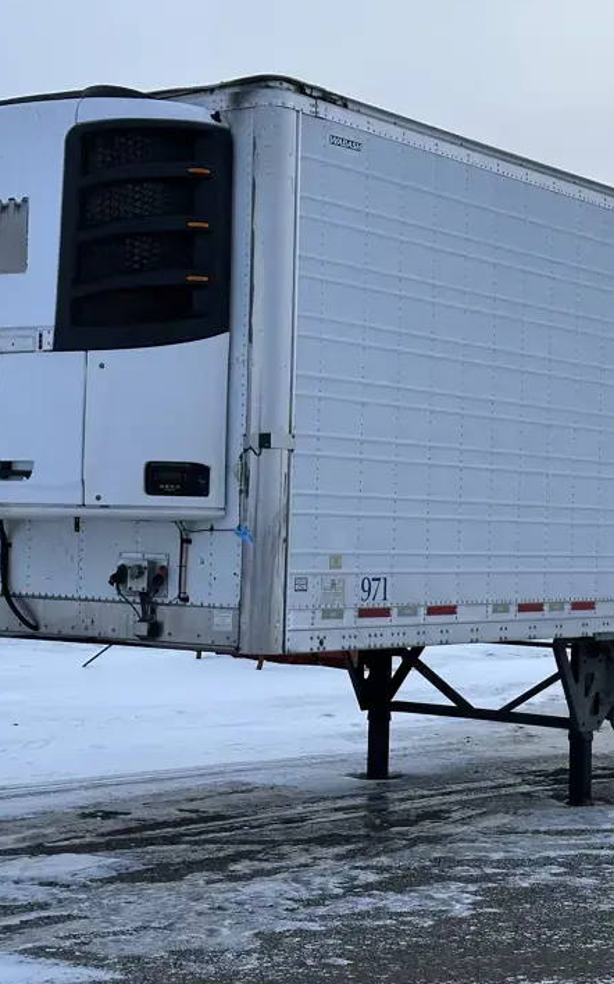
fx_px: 1849
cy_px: 492
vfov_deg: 29.8
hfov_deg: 18.6
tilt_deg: +0.7
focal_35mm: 69
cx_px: 542
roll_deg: -0.7
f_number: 1.78
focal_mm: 6.86
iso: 64
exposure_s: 1/1009
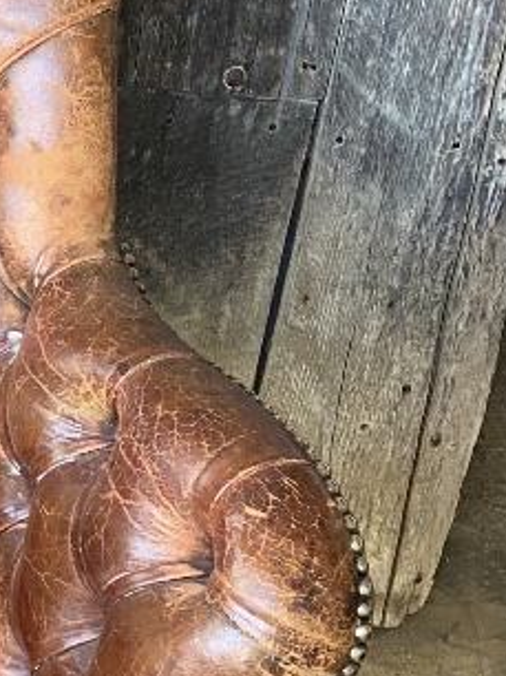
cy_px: 426
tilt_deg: -29.8
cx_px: -391
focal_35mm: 102
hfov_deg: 13.1
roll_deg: -3.5
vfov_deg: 19.2
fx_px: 1991
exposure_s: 1/81
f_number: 1.8
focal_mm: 4.25
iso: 125
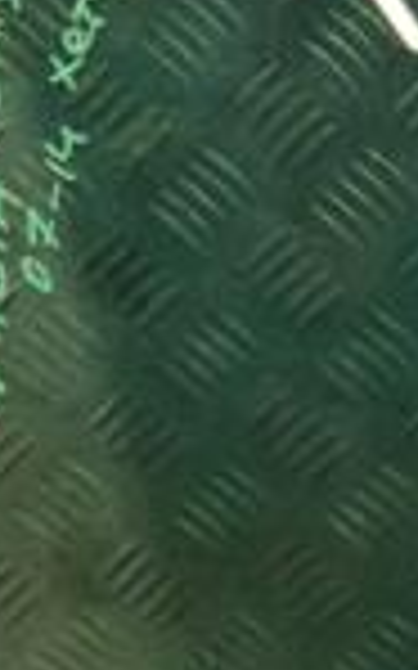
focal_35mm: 160
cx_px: 706
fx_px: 2919
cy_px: 328
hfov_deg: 8.0
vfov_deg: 13.1
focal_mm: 26
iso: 800
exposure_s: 1/125
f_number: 5
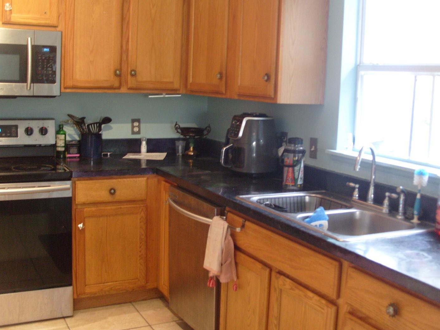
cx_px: 228
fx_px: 508
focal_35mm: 40
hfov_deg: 46.8
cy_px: 148
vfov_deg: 35.9
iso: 200
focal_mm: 7.8
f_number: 2.8
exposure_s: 1/15
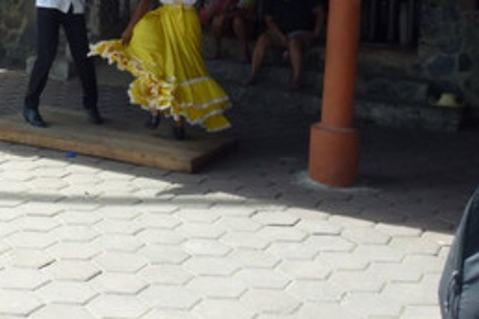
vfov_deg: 21.2
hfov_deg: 31.7
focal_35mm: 62
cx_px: 106
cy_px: 9
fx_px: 825
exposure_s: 1/250
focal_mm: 4.3
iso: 100
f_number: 4
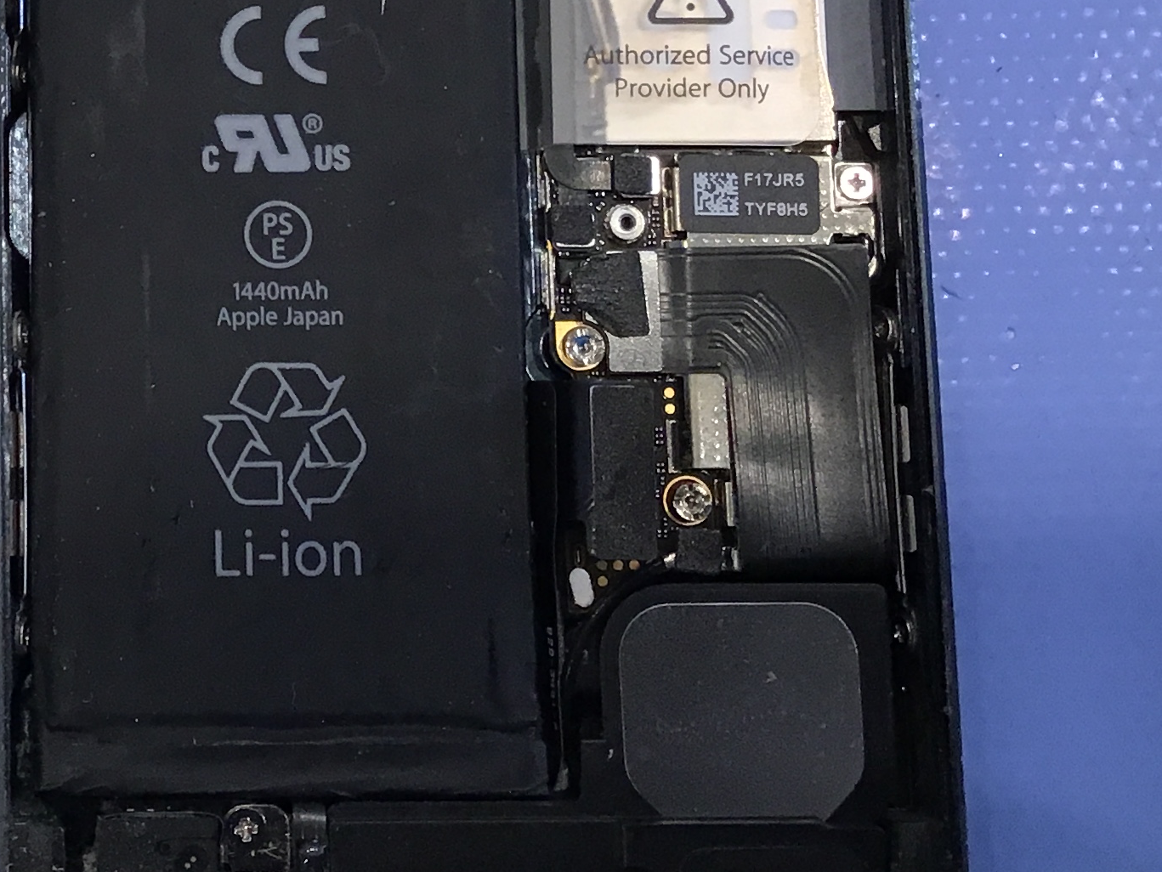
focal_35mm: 74
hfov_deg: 25.2
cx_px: 25
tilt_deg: -81.8
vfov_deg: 19.5
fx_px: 2485
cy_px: 83
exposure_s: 1/30
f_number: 2.4
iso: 25
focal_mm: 3.3
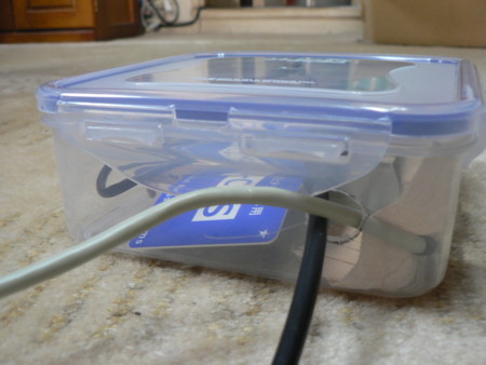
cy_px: 182
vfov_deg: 39.7
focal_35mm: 36
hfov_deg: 51.3
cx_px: 243
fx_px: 506
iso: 200
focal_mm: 6
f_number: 2.8
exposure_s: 1/10
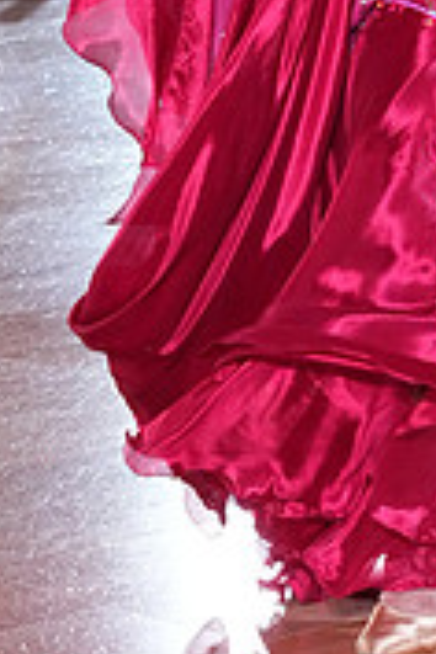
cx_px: 334
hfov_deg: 6.8
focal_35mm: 203
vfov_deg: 9.9
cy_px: -203
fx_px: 3688
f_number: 5.6
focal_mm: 62
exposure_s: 1/400
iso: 5000
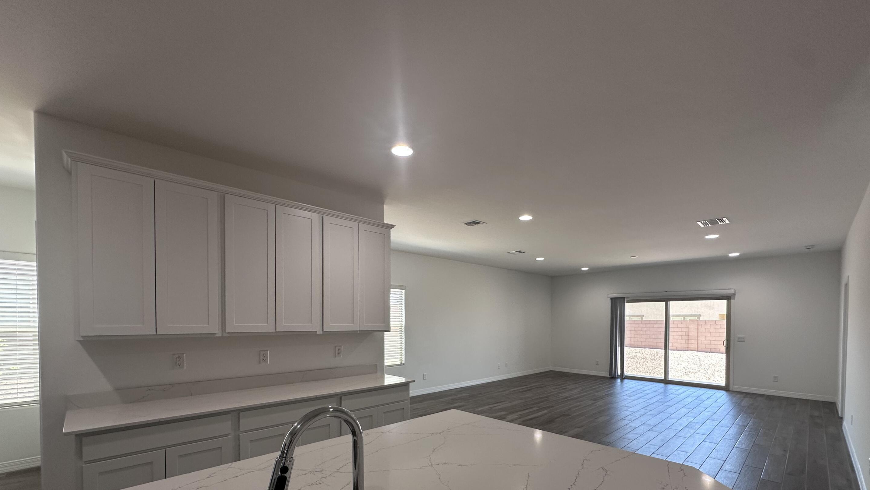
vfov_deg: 65.3
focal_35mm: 16
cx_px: 445
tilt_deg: -1.1
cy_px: 328
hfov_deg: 99.3
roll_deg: -0.2
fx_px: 369
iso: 100
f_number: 2.2
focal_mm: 2.22
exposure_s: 1/120
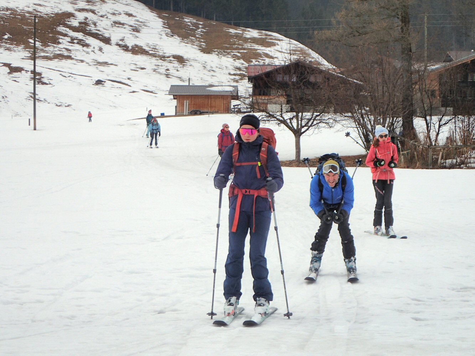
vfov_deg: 14.8
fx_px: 1372
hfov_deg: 19.6
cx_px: 238
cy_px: 178
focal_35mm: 100
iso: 125
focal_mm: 18
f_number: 4.9
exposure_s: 1/200
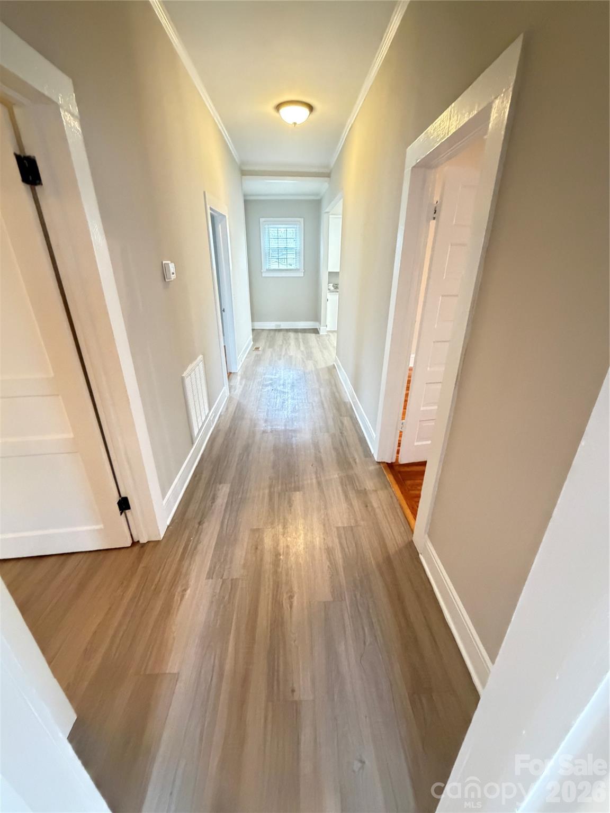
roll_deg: -0.5
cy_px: 406
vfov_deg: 102.1
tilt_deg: -23.4
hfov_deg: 85.7
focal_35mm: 14
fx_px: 329
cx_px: 305
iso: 1250
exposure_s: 1/40
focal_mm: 2.22
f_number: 2.2
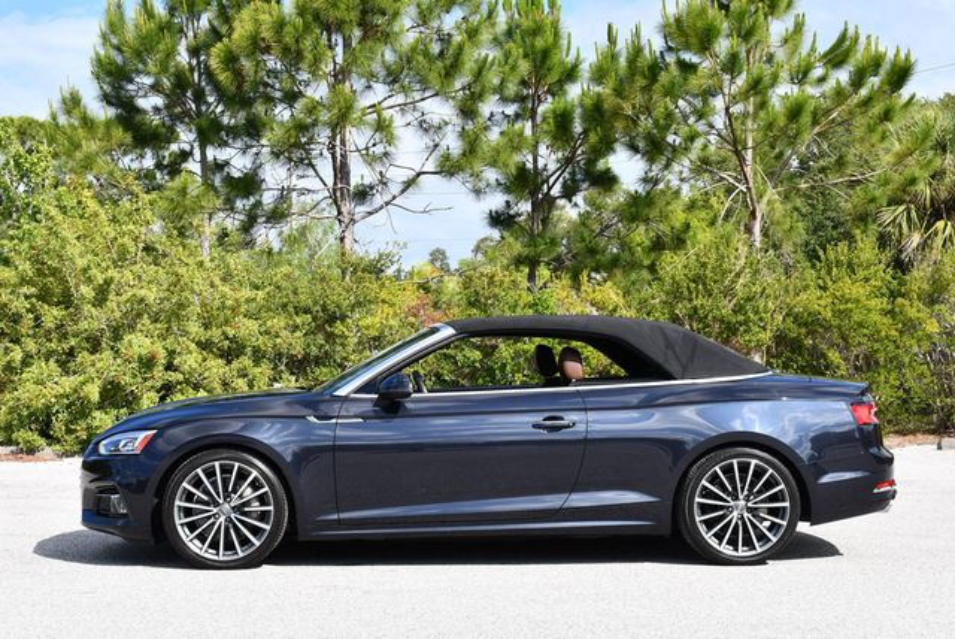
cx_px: 478
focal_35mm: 58
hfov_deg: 34.5
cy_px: 320
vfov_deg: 23.4
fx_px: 1540
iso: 180
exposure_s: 1/250
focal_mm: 29
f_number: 8
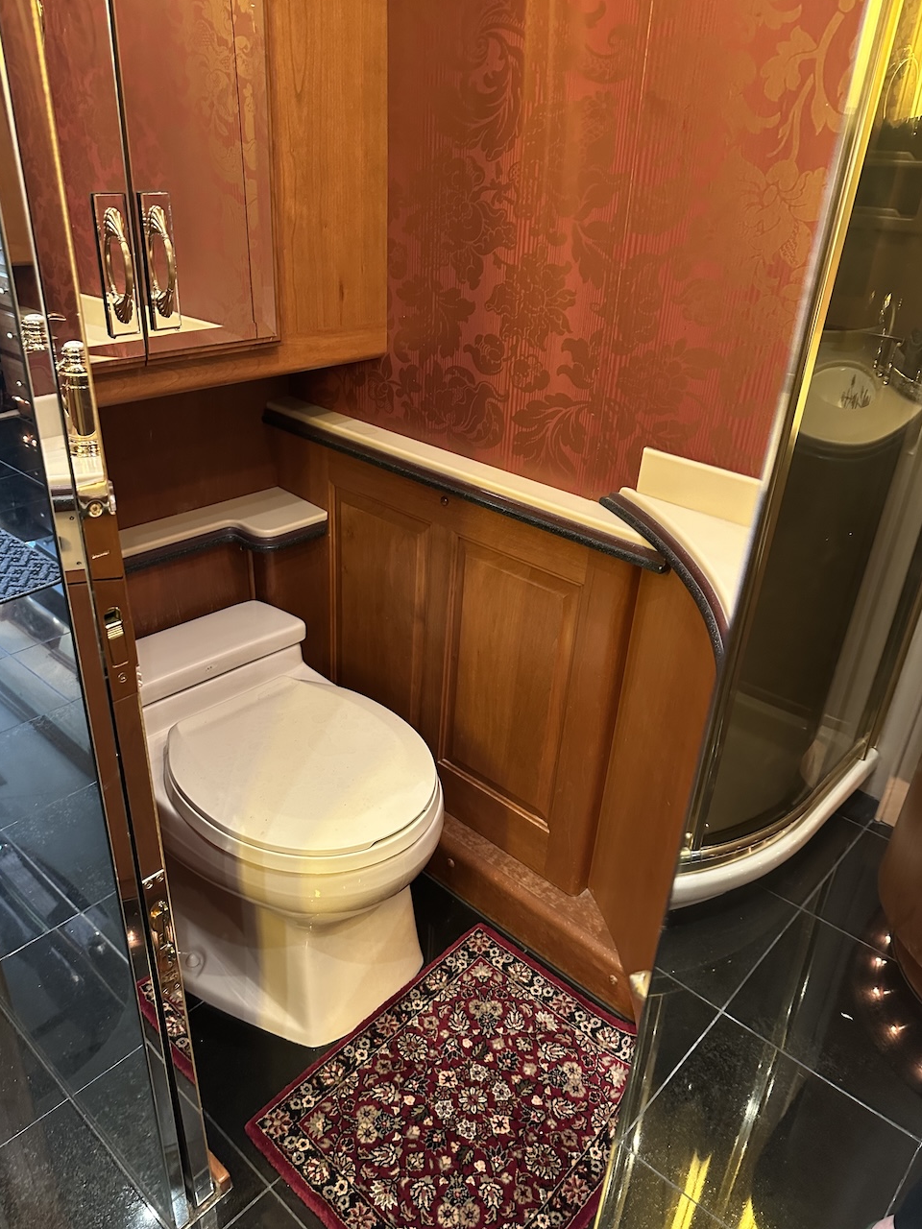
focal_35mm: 25
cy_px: 602
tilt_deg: -29.6
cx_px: 444
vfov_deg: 69.4
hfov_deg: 54.9
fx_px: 888
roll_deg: -2.3
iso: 640
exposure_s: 1/40
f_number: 1.78
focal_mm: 6.86
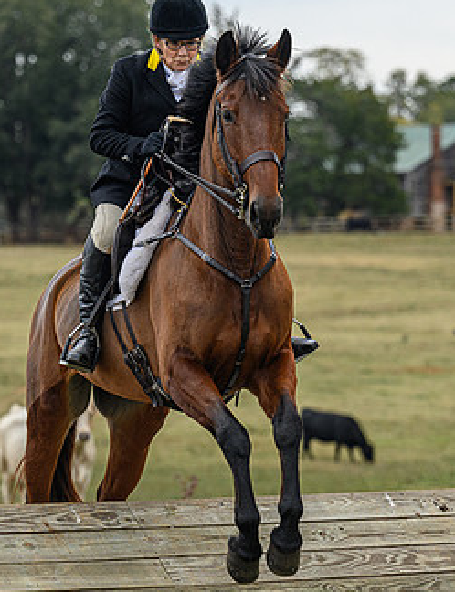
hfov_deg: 5.2
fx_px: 4987
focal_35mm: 289
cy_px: 382
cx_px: 217
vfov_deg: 6.8
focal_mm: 125
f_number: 3.5
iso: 500
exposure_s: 1/800
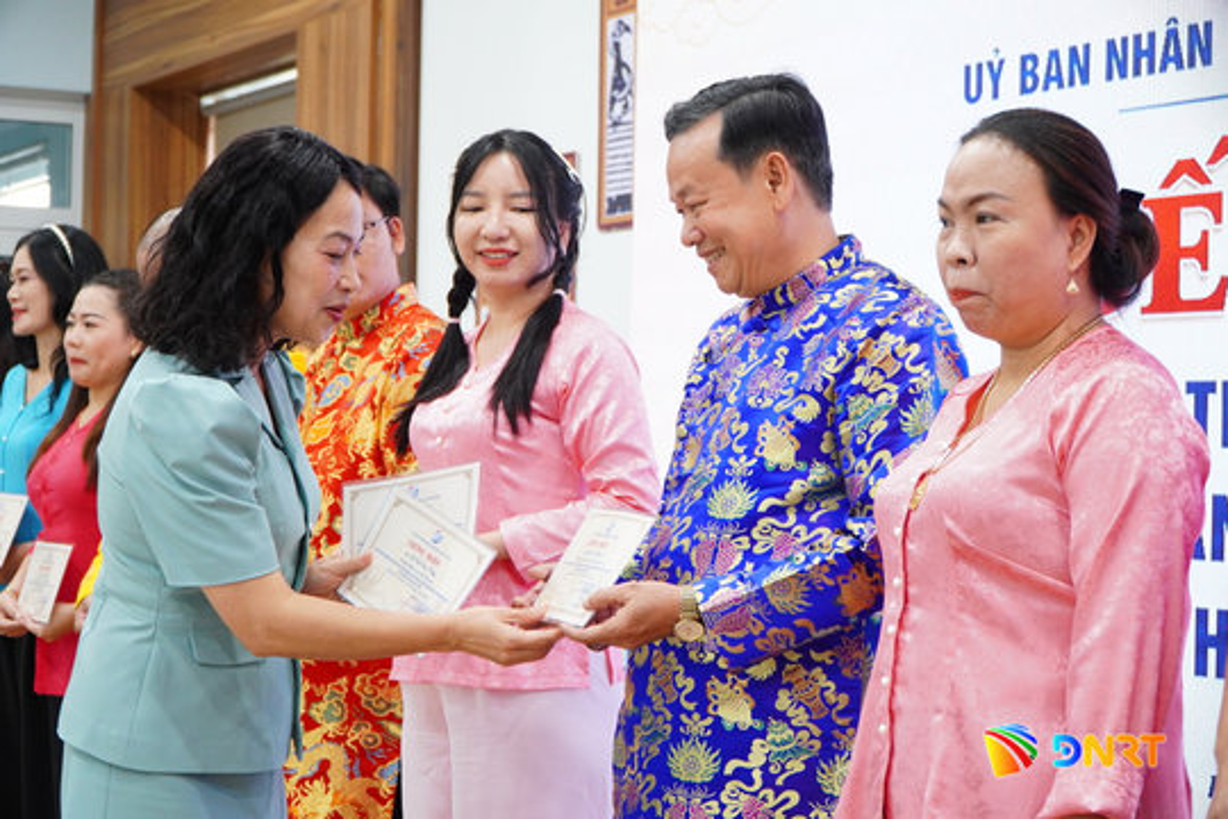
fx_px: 2251
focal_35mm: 66
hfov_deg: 30.5
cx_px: 614
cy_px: 410
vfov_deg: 20.6
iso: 1250
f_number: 4
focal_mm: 44
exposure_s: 1/100
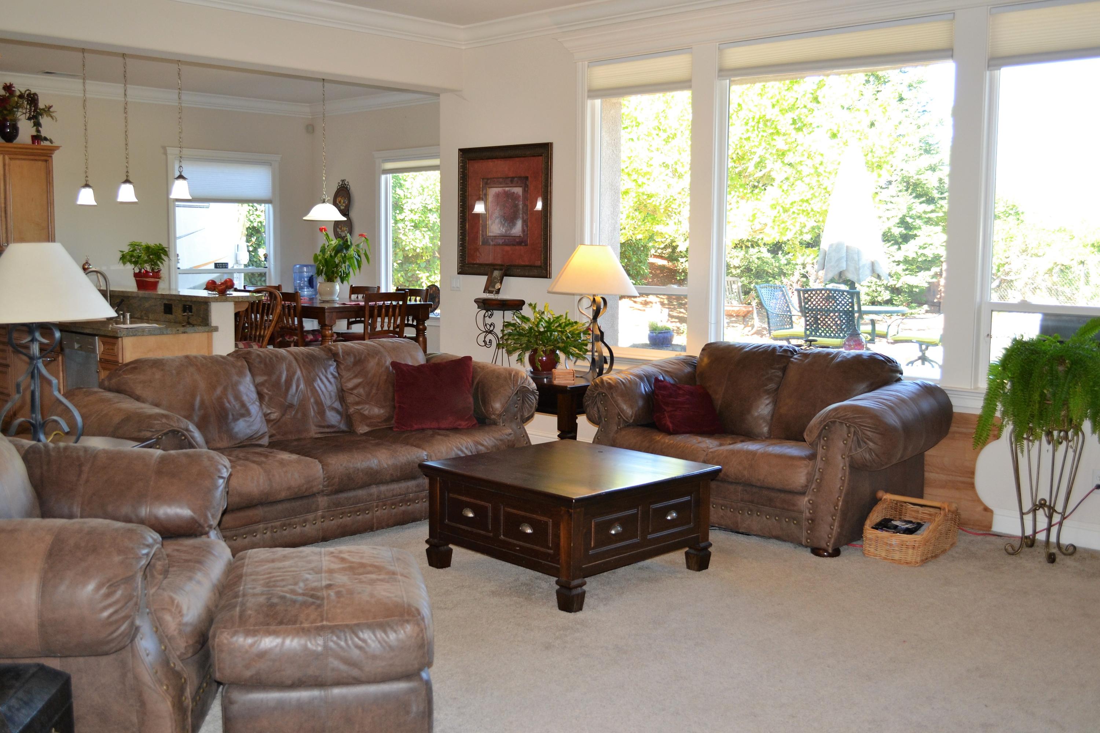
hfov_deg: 53.1
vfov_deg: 36.9
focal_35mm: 36
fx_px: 1100
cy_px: 366
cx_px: 550
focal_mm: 24
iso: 450
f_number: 4
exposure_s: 1/60
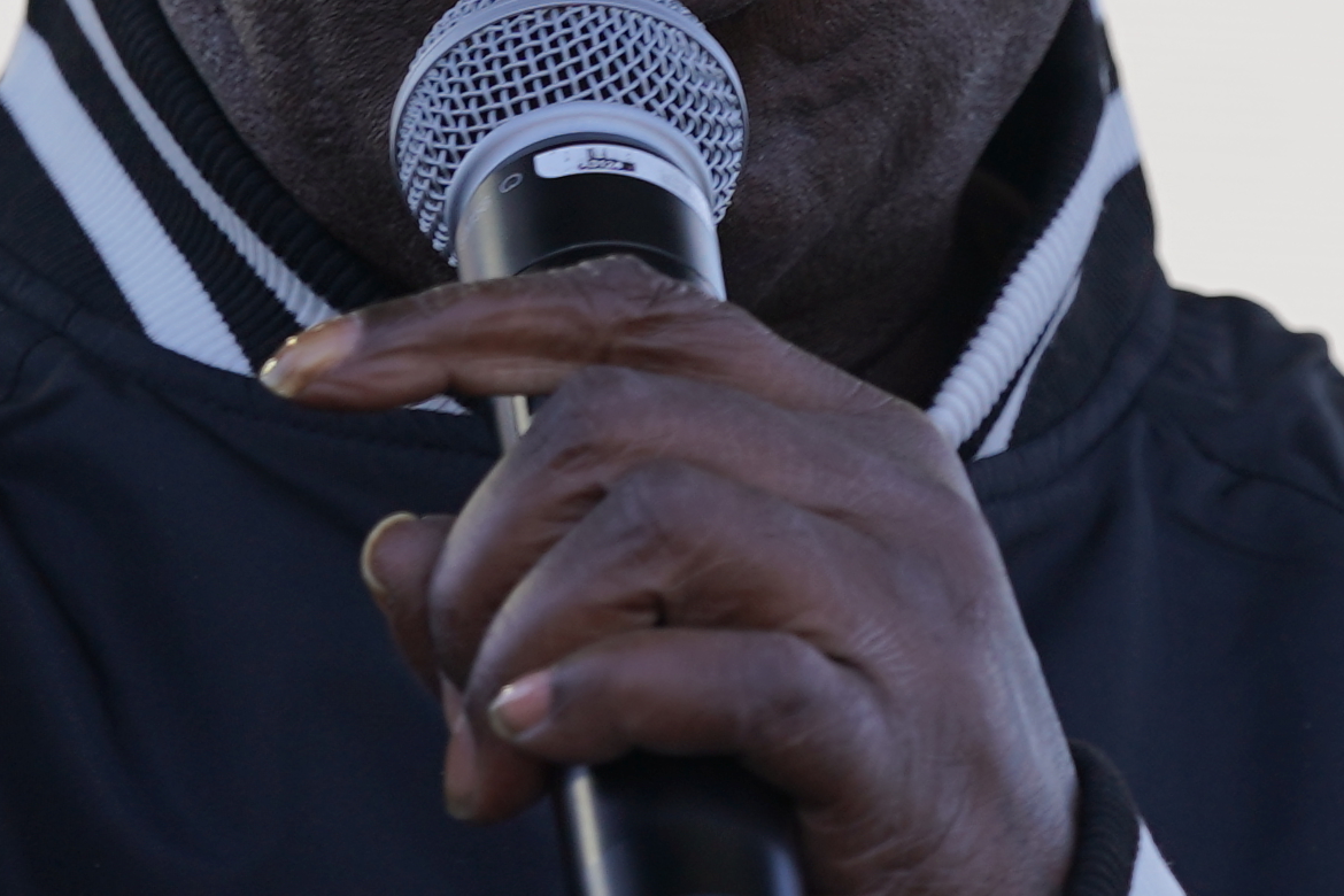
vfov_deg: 1.3
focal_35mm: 1026
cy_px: 499
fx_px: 38301
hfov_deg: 2.0
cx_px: 1072
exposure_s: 1/250
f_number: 4
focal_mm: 200
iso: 100
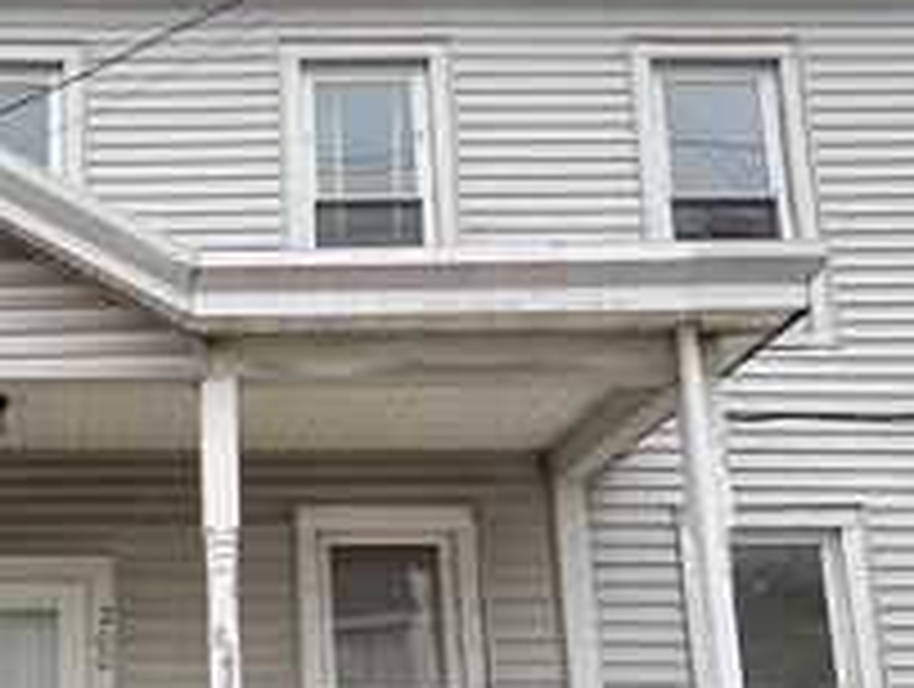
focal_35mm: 59
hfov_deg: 30.7
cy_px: 506
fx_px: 1561
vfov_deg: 24.6
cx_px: 36
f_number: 1.78
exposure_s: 1/858
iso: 100
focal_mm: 6.76
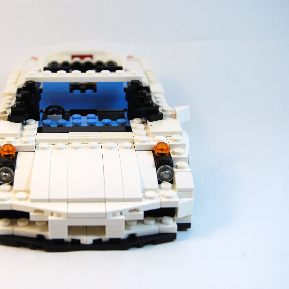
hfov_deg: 29.2
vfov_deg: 29.6
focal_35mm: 58
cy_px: 144
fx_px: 548
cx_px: 84
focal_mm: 30
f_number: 5.6
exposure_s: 1/125
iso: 100
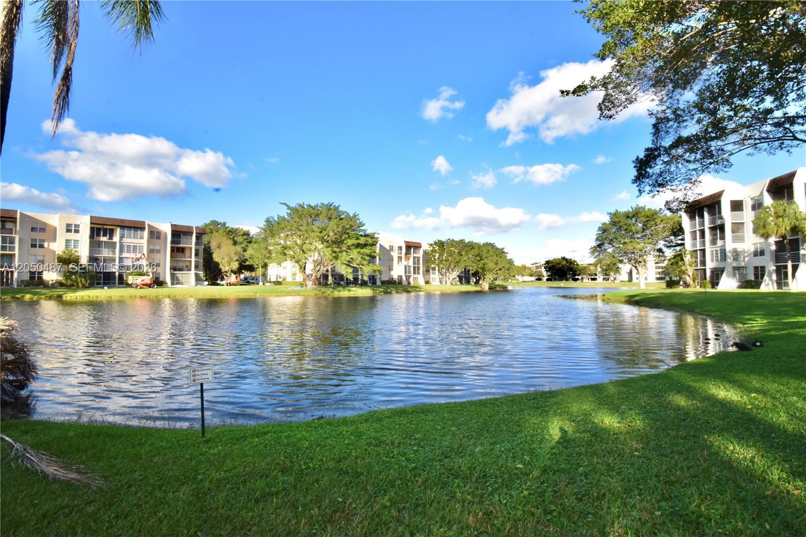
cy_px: 268
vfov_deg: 77.3
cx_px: 403
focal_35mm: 15
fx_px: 336
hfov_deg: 100.4
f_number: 22
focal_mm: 10
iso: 1000
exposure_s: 1/125
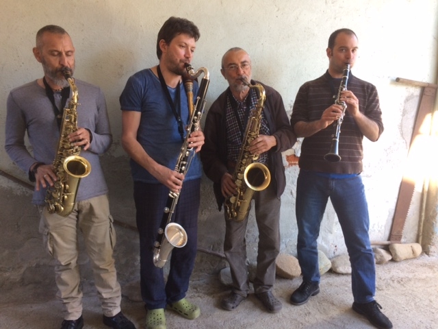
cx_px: 219
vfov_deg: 48.2
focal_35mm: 29
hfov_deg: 61.7
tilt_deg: -11.7
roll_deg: -0.1
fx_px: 367
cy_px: 164
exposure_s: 1/50
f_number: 2.2
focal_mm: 4.15
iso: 50
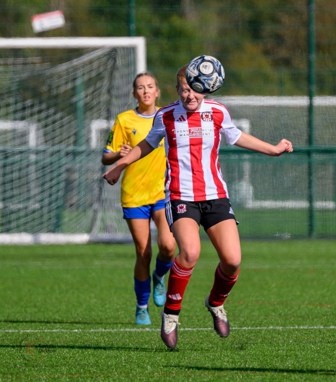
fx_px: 9153
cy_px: 162
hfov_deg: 2.1
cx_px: 227
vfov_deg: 2.4
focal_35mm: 779
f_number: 5.6
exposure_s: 1/2000
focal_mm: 400
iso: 320
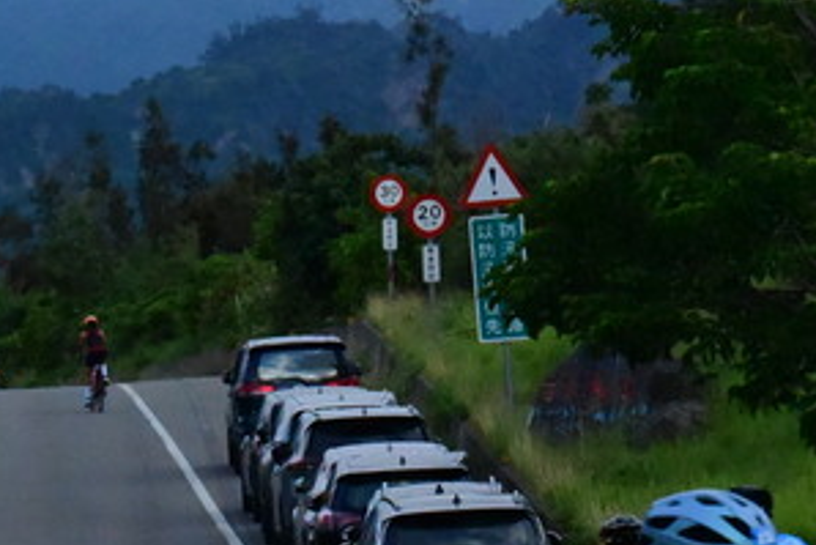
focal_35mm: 445
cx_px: -41
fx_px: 10091
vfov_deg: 3.1
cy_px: 623
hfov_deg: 4.6
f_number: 18
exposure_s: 1/4000
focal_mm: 170
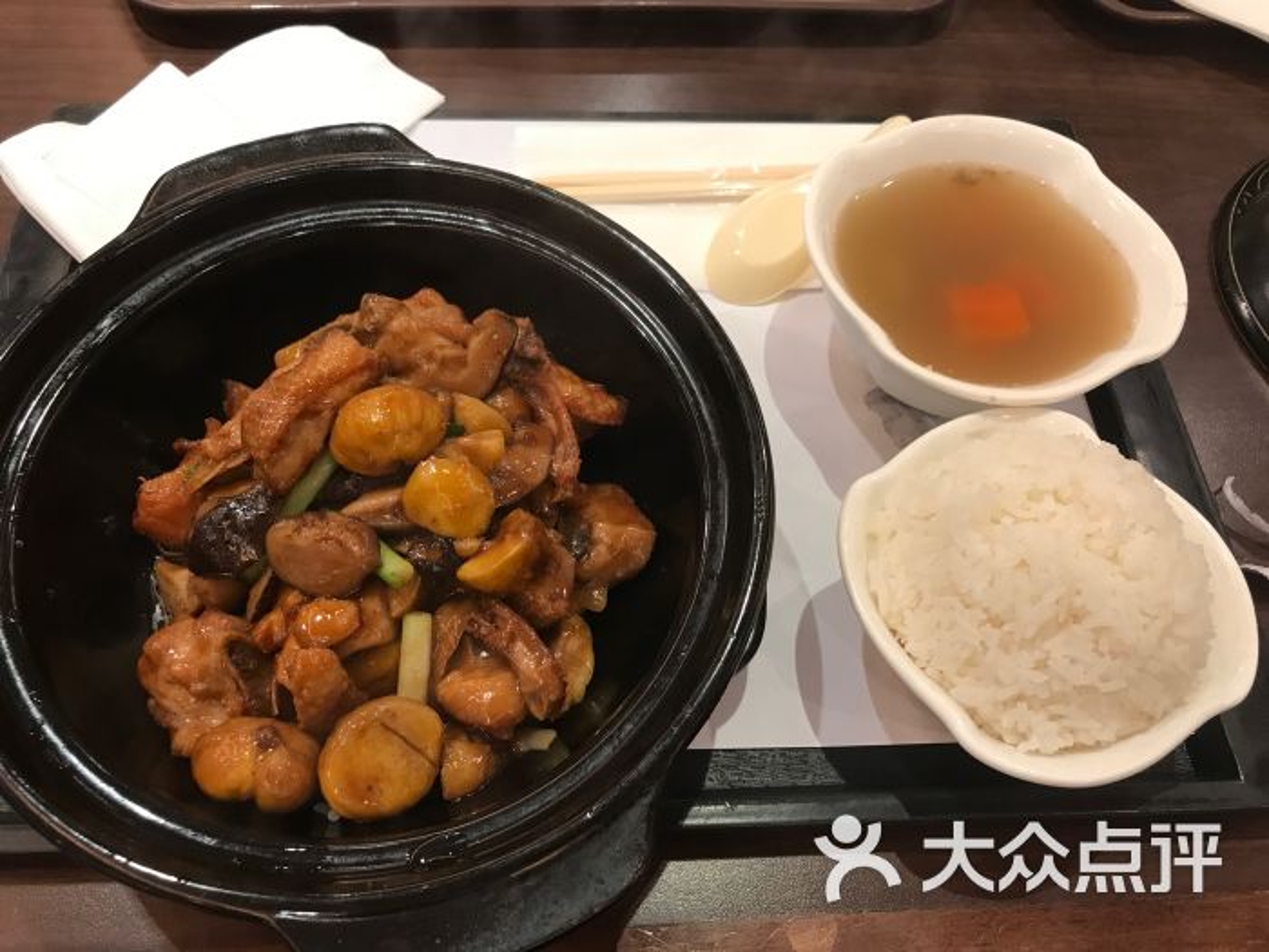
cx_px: 634
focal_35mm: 28
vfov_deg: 49.7
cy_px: 476
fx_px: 1026
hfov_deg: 63.4
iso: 40
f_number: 1.8
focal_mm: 3.99
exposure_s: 1/17
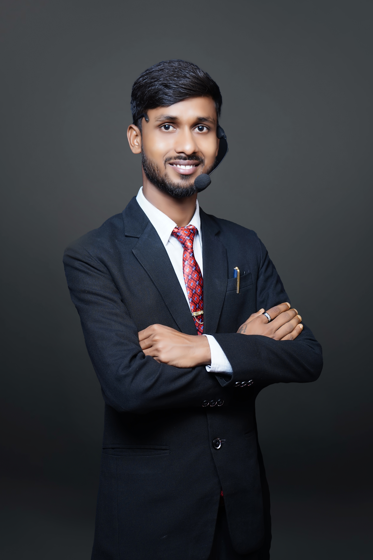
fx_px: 792
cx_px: 186
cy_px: 275
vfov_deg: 38.9
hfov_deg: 26.5
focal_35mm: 51
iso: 250
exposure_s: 1/160
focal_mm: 50
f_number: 5
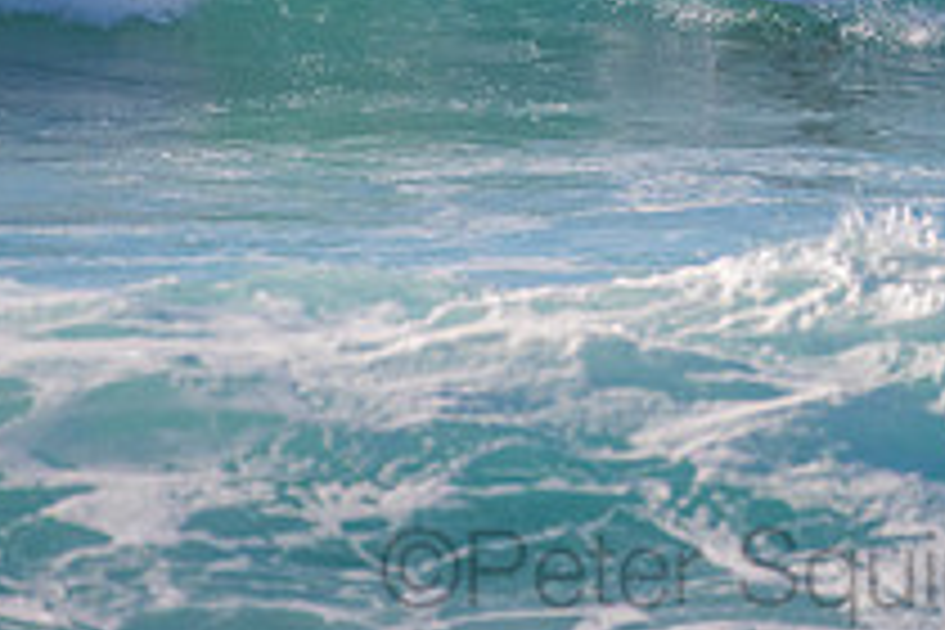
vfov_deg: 1.0
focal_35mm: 1380
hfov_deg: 1.5
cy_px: -178
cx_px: 729
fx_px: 36222
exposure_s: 1/2000
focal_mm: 500
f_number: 5.6
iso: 1100
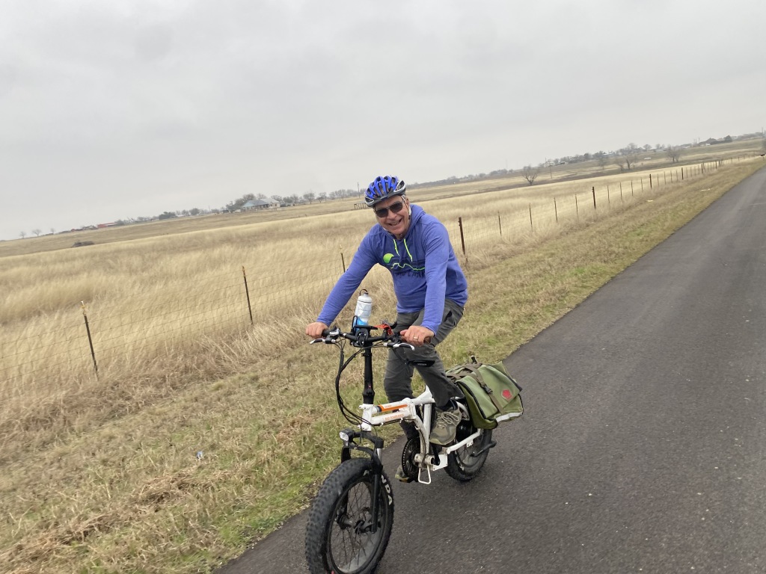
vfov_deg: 53.1
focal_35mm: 26
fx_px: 575
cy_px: 287
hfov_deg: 67.3
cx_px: 383
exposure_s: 1/283
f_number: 1.8
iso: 32
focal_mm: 4.25
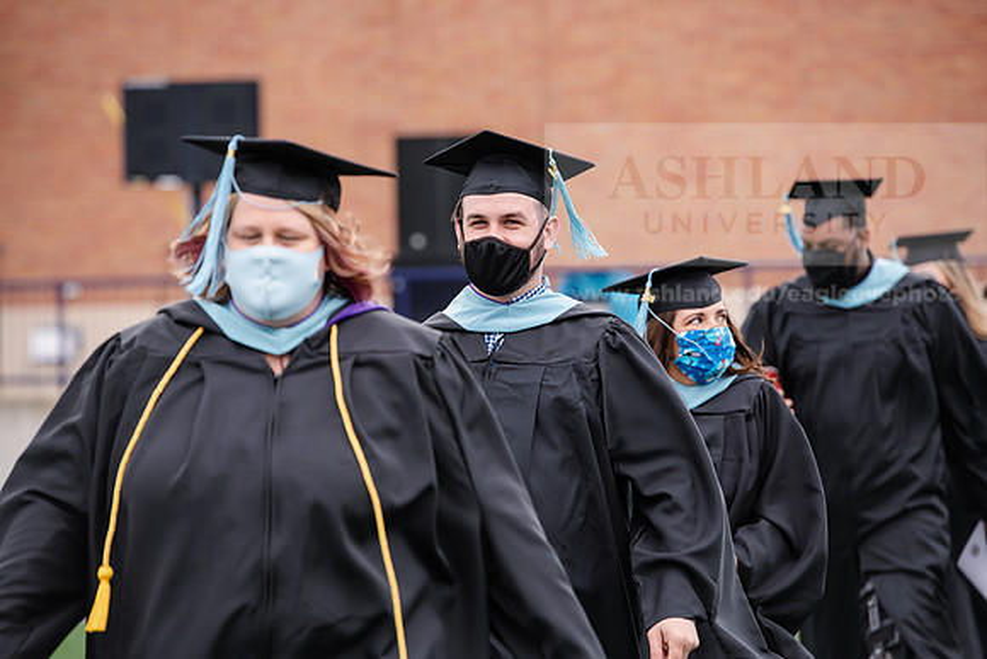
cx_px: 494
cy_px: 330
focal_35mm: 185
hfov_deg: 11.1
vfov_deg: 7.4
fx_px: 5073
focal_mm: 185
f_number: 5
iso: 500
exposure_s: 1/640
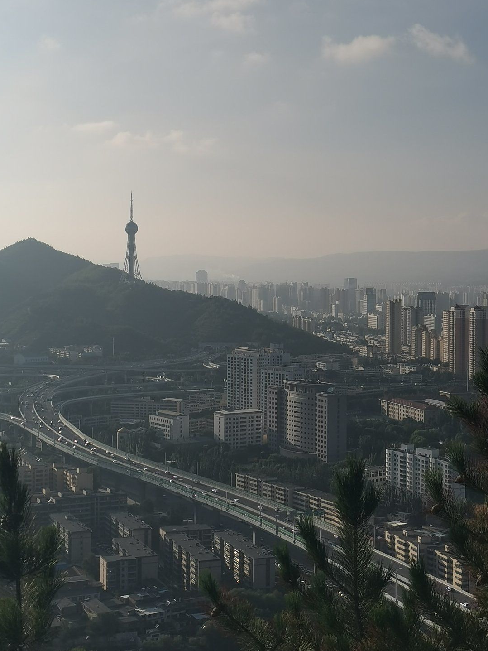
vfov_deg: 33.8
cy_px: 305
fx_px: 1071
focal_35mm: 57
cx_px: 199
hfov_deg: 25.6
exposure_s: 1/10000
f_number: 1.8
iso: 50
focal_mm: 5.58
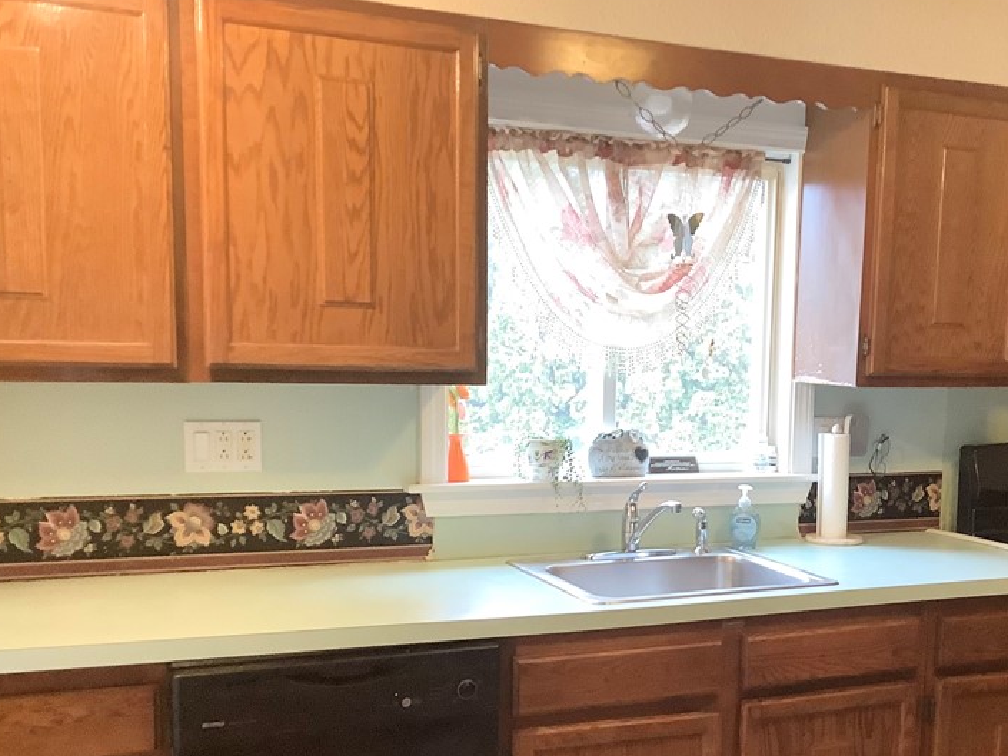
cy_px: 530
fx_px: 1311
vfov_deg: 31.8
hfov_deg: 41.6
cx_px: 668
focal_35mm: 45
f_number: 2.4
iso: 320
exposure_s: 1/40
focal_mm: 3.3
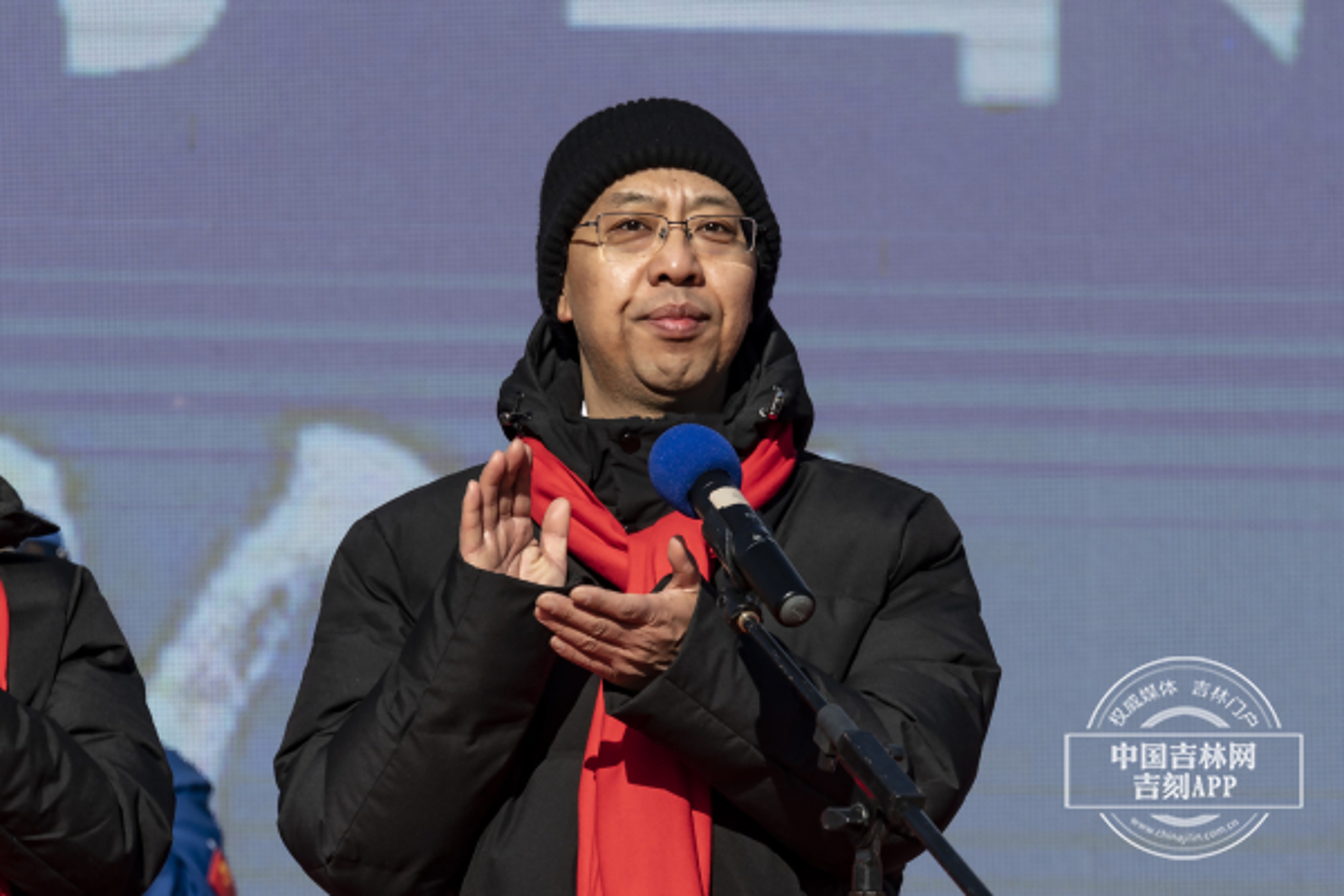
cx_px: 672
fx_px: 7466
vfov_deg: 6.9
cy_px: 448
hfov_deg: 10.3
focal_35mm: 200
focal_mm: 200
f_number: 6.3
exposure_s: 1/500
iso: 100
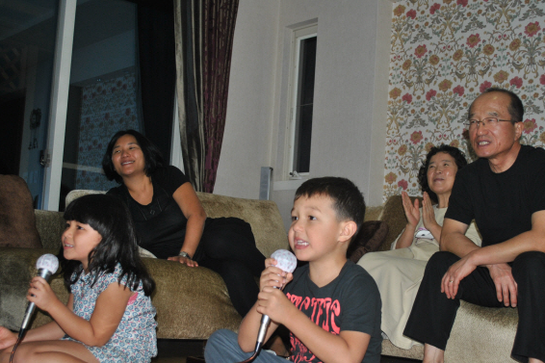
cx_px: 284
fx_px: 726
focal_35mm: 48
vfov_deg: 28.0
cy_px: 221
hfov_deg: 41.1
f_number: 4.2
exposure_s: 1/60
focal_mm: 26
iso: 200
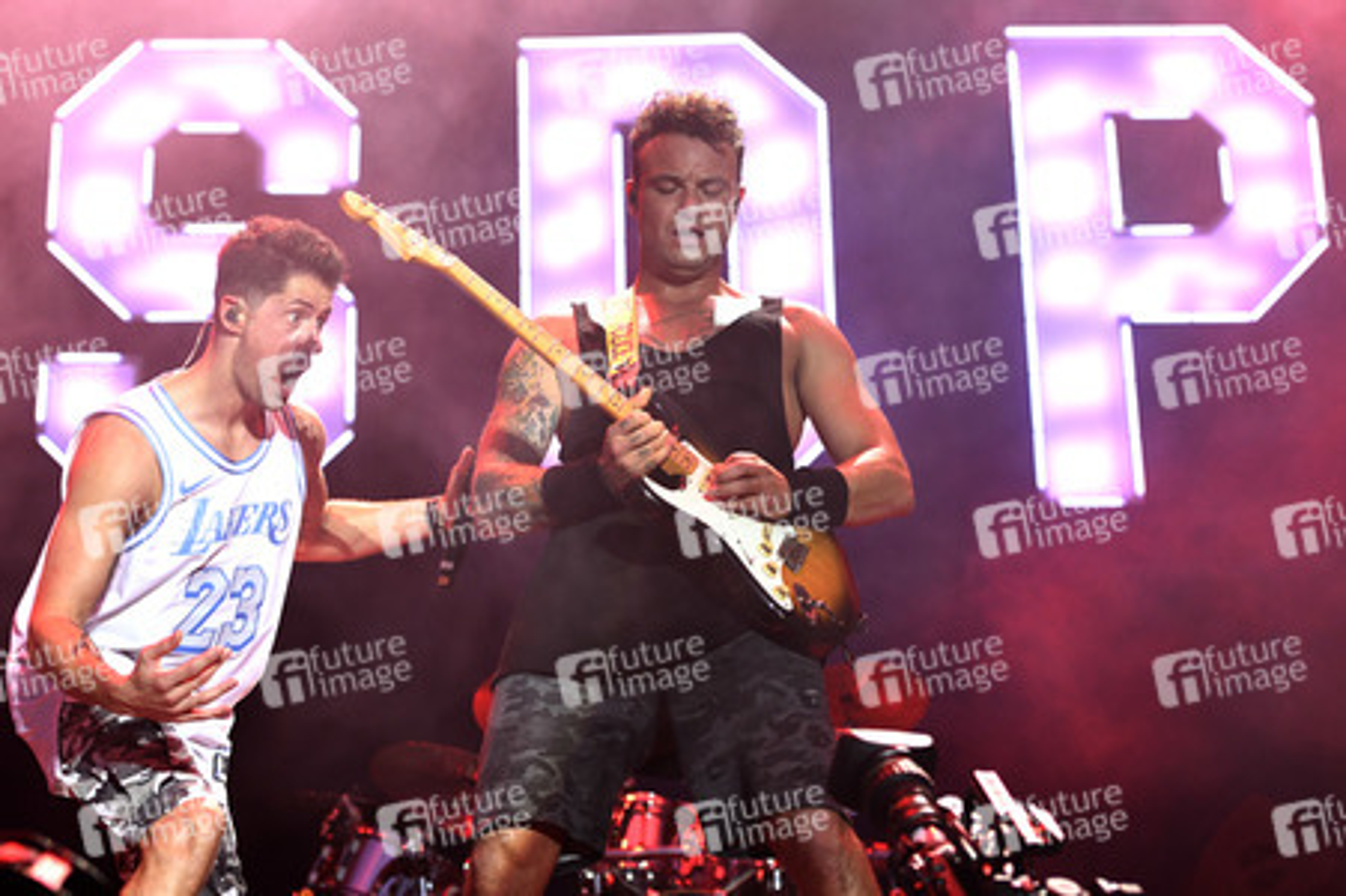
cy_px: 448
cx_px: 673
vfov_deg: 19.4
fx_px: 2615
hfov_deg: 28.9
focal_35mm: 70
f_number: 4
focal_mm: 70
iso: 1600
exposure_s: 1/400
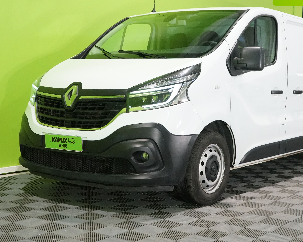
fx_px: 511
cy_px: 88
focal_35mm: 57
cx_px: 182
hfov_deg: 32.9
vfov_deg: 26.6
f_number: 8
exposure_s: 1/125
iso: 6400
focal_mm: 38
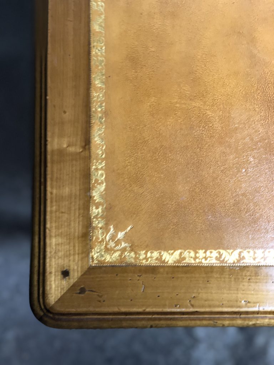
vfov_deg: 36.8
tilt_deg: -84.2
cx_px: 137
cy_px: 182
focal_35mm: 52
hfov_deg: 28.0
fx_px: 549
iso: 160
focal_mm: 6
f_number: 2.4
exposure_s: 1/25
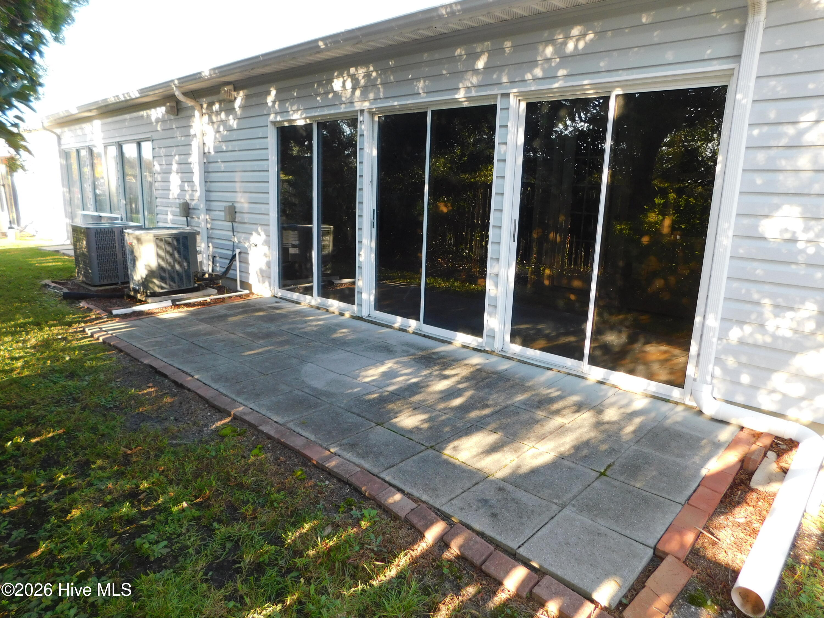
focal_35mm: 23
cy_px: 309
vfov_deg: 58.9
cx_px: 412
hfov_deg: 73.9
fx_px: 547
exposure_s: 1/100
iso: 125
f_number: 3
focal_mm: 4
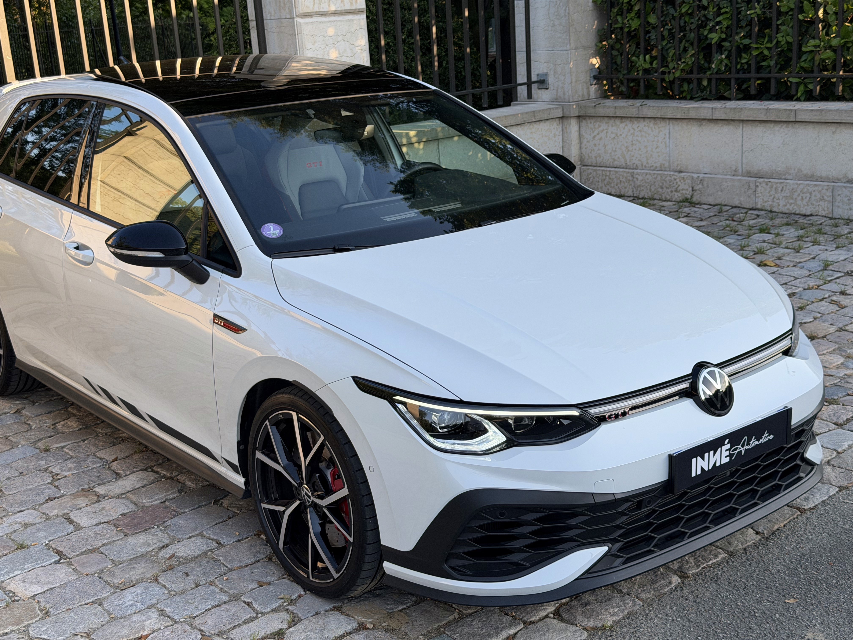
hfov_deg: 39.7
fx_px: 1183
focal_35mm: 48
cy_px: 320
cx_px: 426
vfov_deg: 30.3
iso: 64
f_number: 1.78
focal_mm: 6.76
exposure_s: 1/962
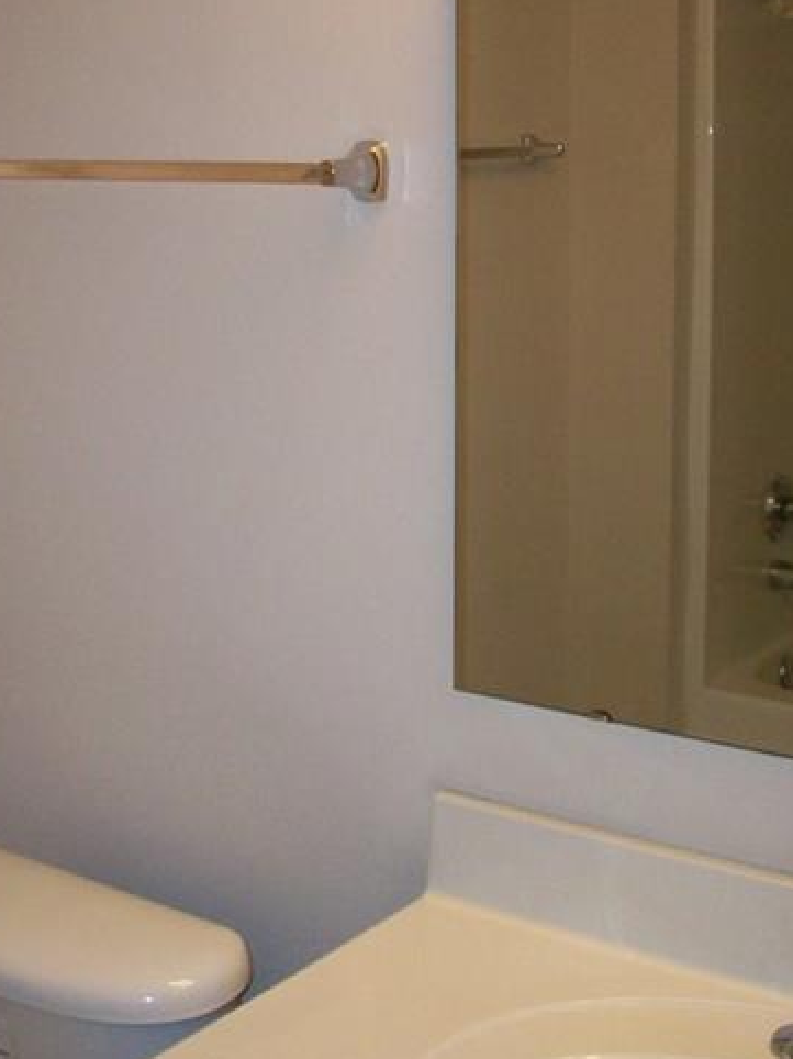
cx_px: 358
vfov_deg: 32.5
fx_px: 1804
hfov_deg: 24.8
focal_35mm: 59
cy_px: 367
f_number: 2.8
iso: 160
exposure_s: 1/64
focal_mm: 6.2
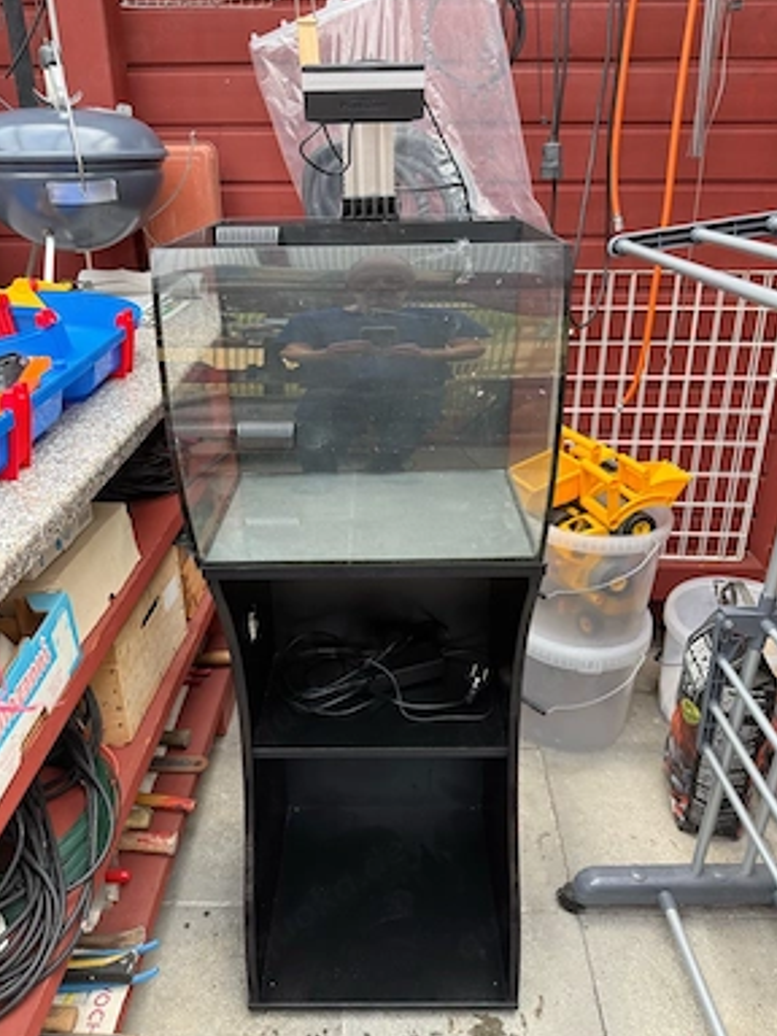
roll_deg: -1.2
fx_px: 748
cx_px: 386
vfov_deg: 69.4
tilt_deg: -25.0
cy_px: 507
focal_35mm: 25
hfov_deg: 54.9
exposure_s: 1/121
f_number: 1.78
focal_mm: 6.76
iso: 200
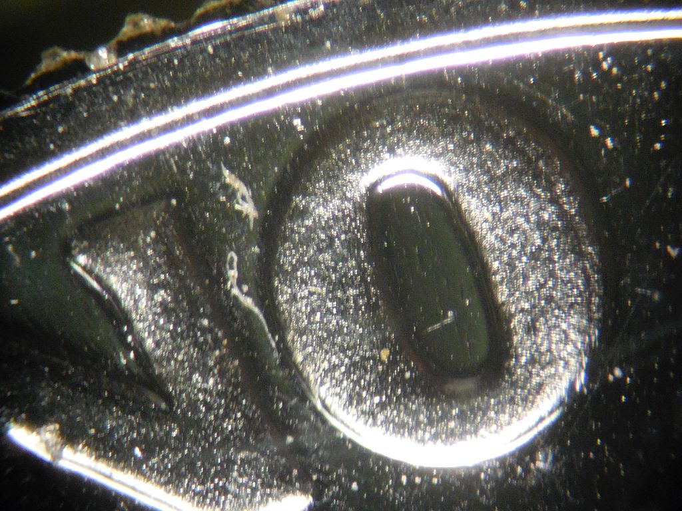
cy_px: 256
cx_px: 341
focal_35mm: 119
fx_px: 2345
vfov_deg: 12.5
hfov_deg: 16.6
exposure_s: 1/5
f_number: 5.5
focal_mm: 21.2
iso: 800
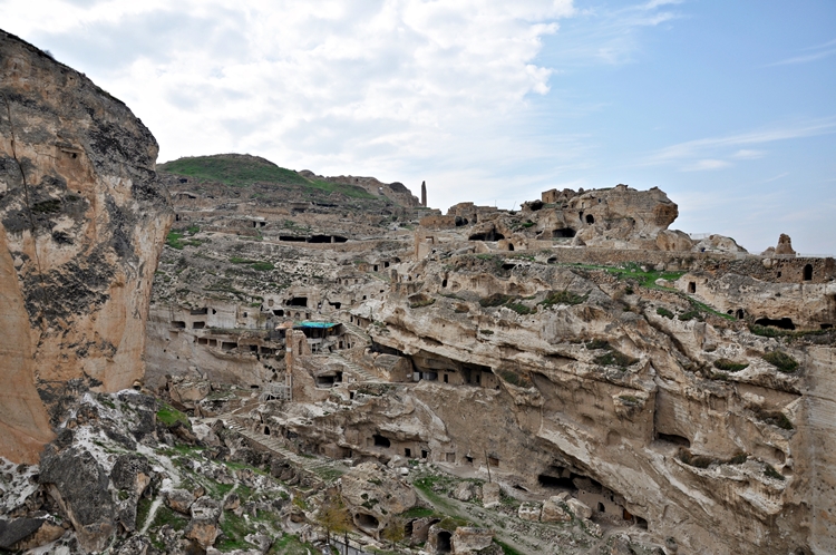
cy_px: 278
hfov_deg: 67.4
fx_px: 626
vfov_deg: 47.8
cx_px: 418
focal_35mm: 27
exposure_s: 1/640
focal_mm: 18
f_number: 5.6
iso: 200
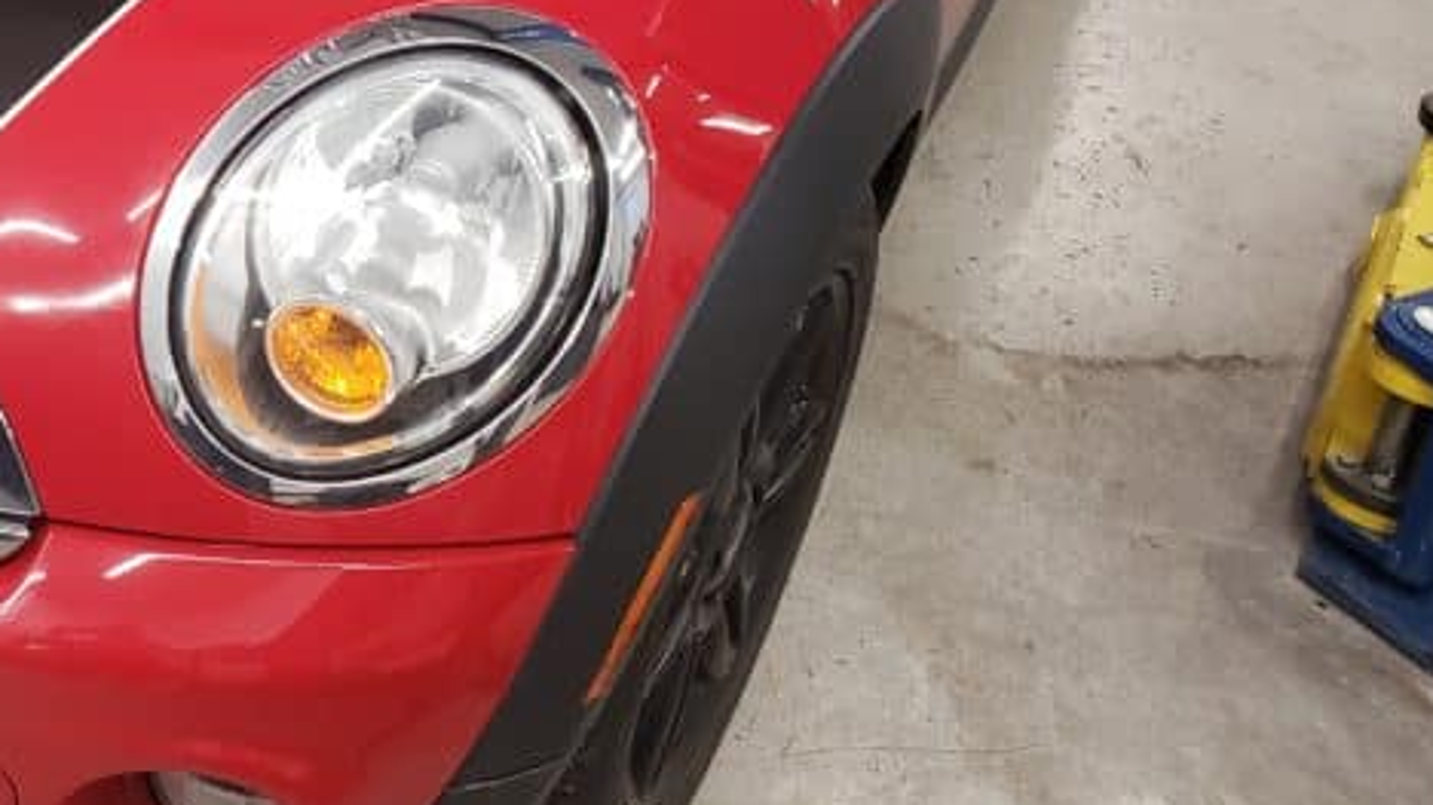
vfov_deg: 18.6
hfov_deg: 31.0
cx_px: -49
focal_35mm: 62
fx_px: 2355
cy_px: -110
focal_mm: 4.3
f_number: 2.4
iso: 250
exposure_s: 1/40
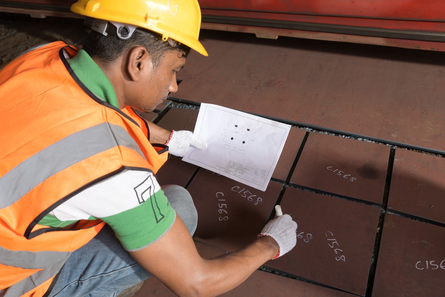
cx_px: 222
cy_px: 148
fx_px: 383
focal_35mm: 31
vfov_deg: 42.3
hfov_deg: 60.3
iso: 320
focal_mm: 31
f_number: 5.6
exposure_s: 1/200
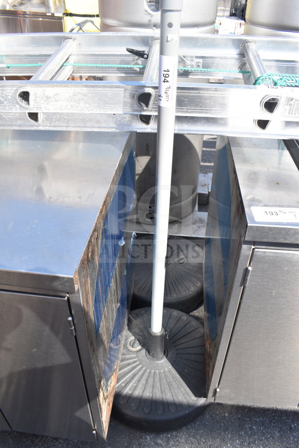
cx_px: 150
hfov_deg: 47.9
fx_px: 336
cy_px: 224
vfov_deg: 67.4
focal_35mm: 27
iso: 200
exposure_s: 1/200
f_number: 7.1
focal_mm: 18
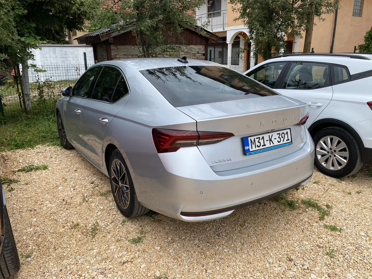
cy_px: 140
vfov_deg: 53.1
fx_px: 279
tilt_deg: -16.1
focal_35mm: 26
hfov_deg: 67.3
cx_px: 186
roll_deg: +0.7
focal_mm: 4.25
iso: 32
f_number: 1.8
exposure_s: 1/1447
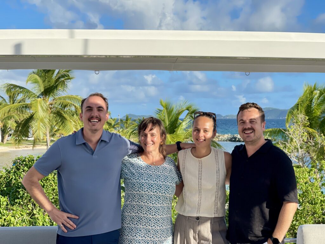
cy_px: 122
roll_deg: -0.4
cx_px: 162
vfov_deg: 22.9
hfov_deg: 30.3
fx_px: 601
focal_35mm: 64
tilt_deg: +0.1
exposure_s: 1/1119
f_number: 2.2
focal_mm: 7.5
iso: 32
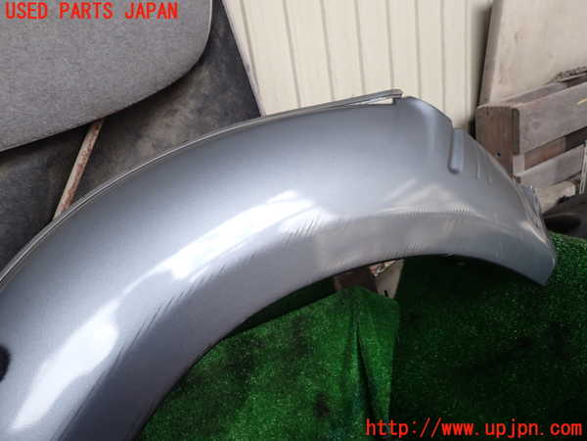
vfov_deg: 54.9
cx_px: 294
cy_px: 220
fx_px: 424
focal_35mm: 25
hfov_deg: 69.4
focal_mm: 4.5
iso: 100
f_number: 2.8
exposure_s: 1/100
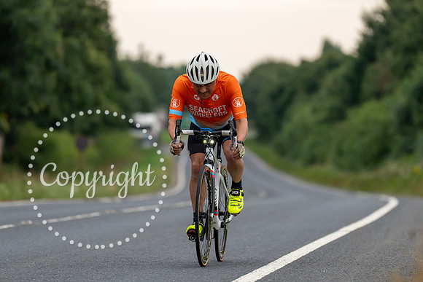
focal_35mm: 289
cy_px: 122
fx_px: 3392
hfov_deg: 7.1
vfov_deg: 4.8
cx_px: 207
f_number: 2.8
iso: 1000
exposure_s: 1/800
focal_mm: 194
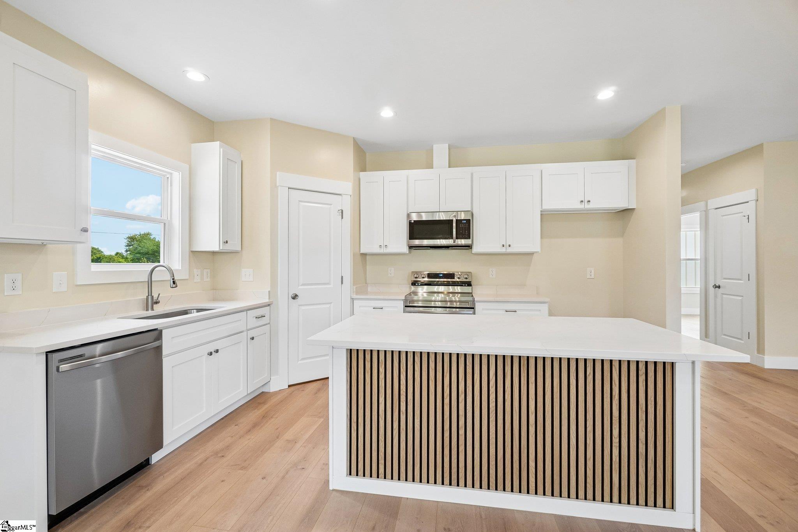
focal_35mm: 15
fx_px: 332
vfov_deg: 77.3
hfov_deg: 100.4
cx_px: 399
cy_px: 266
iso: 320
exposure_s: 1/30
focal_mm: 10
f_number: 8
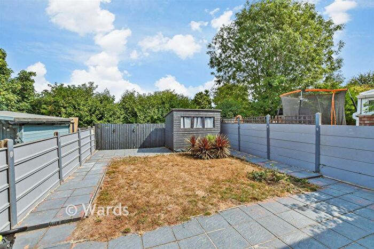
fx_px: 156
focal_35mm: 15
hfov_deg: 100.4
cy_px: 124
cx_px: 187
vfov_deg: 77.4
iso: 320
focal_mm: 10
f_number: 10
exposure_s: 1/400
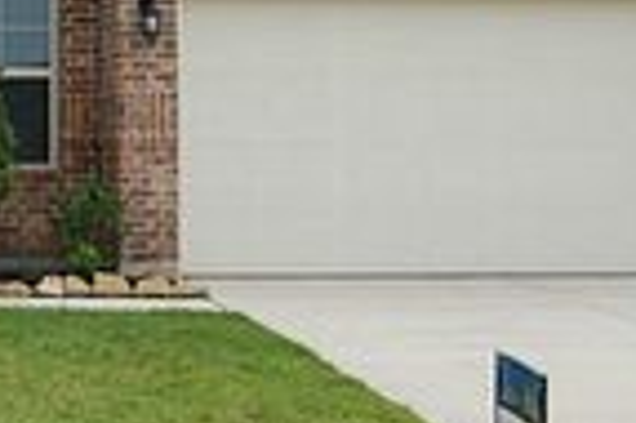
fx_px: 2029
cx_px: -191
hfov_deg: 16.8
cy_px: 53
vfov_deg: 11.8
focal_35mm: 115
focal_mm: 22
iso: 220
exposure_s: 1/125
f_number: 5.6
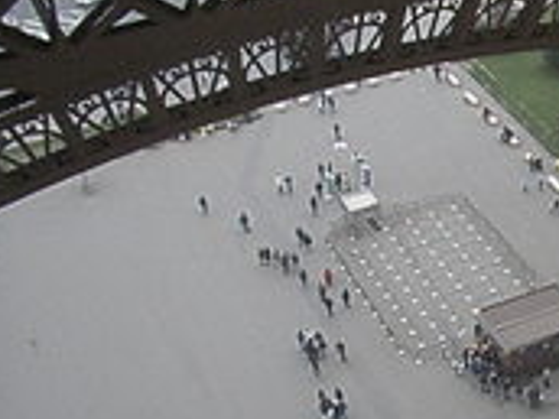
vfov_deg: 17.1
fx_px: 1389
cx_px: 530
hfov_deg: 22.1
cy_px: 289
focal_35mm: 86
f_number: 3.5
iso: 500
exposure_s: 1/640
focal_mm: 6.6
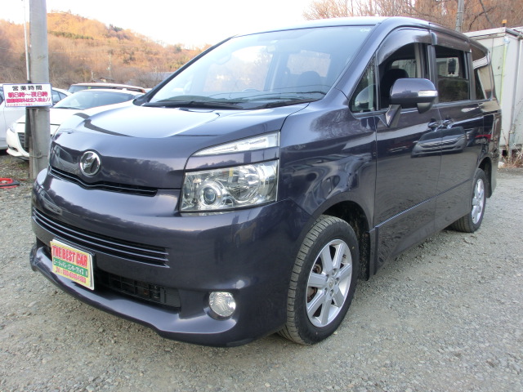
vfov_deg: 42.9
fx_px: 499
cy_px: 196
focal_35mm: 33
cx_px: 262
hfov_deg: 55.4
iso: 125
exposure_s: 1/60
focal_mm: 5.86
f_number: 3.7
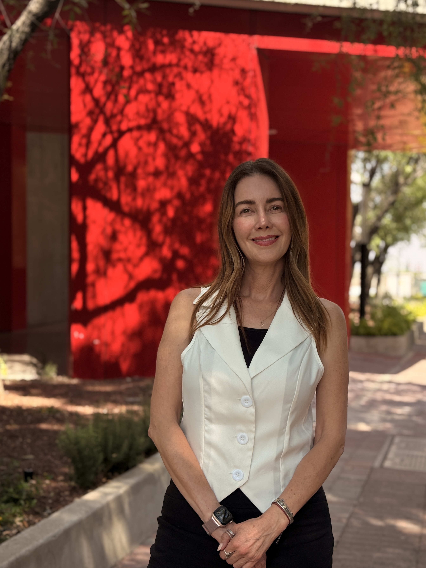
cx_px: 227
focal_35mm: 54
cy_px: 309
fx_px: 886
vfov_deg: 35.5
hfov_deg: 27.0
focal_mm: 6.76
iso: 80
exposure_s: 1/1377
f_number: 1.78
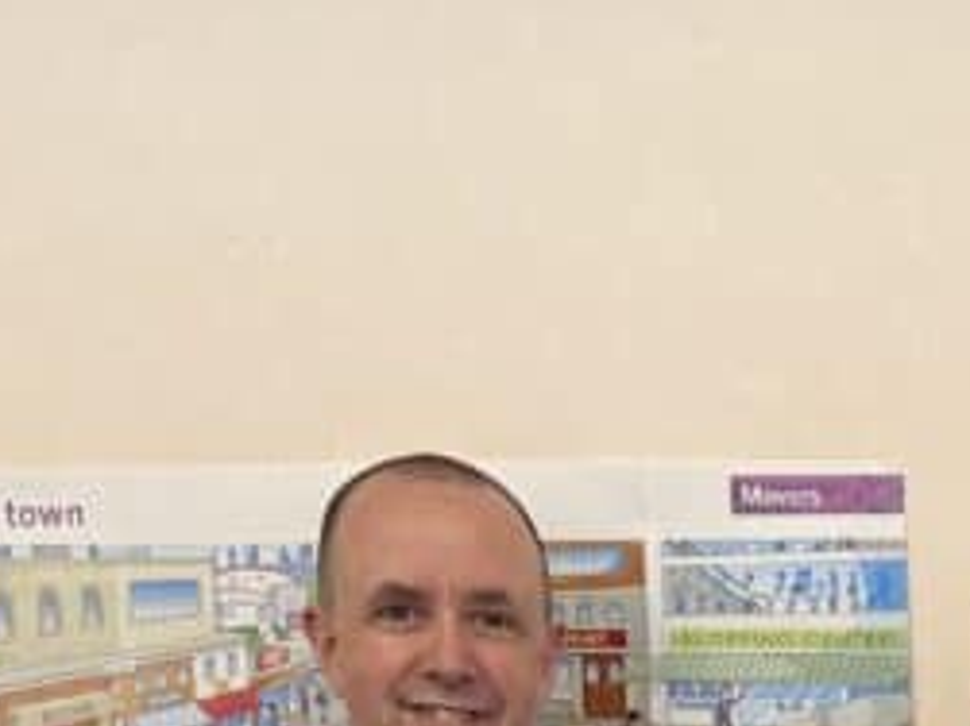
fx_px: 2745
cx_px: 1496
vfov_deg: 13.2
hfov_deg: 17.7
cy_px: 1410
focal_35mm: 98
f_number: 1.78
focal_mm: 6.76
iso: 100
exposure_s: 1/120
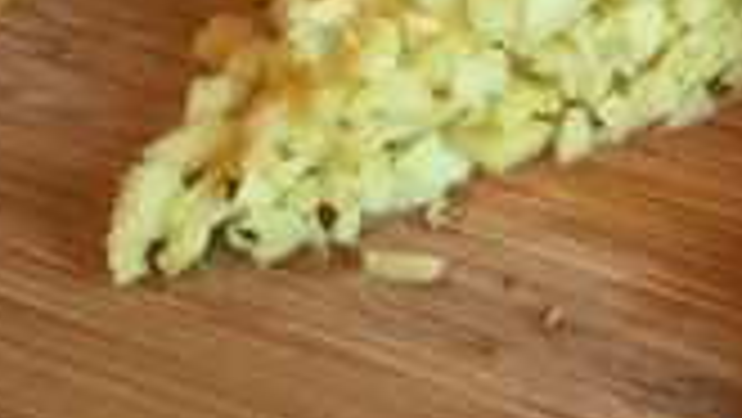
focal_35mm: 119
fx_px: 2342
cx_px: 1106
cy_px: -411
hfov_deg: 16.4
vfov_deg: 9.5
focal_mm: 4.15
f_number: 2.2
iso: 100
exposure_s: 1/30
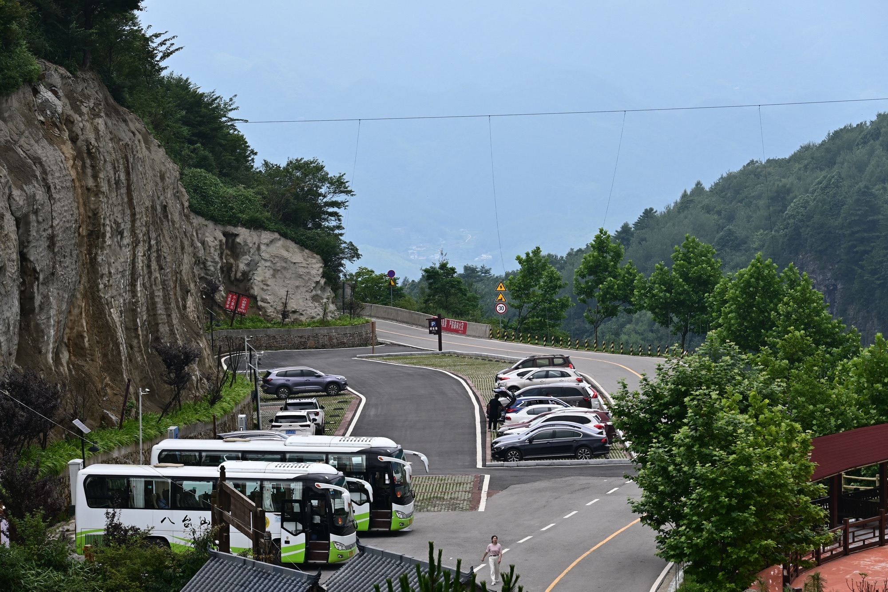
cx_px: 444
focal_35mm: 165
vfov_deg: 8.3
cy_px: 296
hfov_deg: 12.5
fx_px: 4070
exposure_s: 1/200
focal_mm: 110
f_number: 11
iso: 200
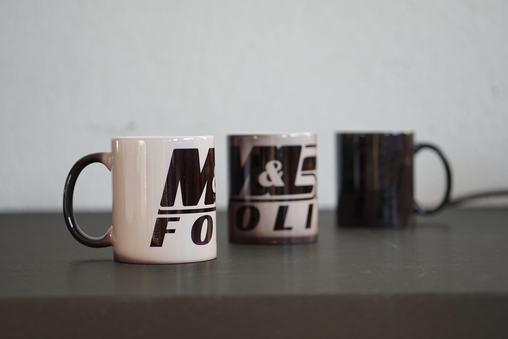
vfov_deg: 15.9
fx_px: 1213
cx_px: 254
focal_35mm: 86
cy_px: 170
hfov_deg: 23.6
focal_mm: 86
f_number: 4
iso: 320
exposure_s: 1/100
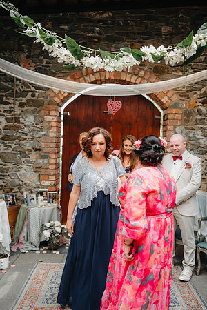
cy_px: 155
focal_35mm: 35
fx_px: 302
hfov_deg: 37.9
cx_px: 104
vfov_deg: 54.4
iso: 100
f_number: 2
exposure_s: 1/200
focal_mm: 35
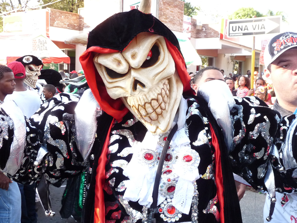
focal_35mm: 40
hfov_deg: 46.8
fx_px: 343
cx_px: 148
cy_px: 112
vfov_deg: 36.0
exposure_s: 1/160
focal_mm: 4.9
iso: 200
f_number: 2.8
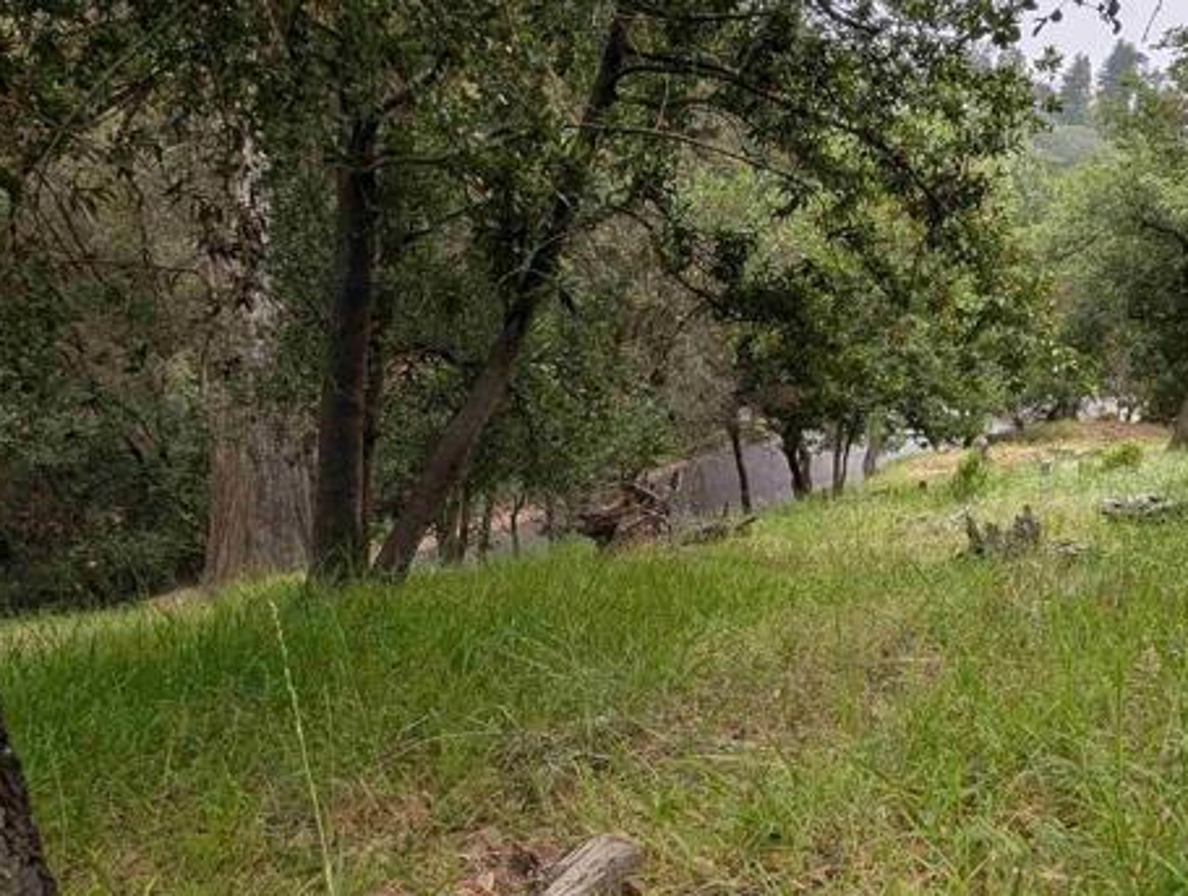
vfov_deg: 51.5
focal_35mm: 27
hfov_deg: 64.8
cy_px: 422
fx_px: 928
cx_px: 697
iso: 50
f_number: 1.7
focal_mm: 2.02
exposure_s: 1/732
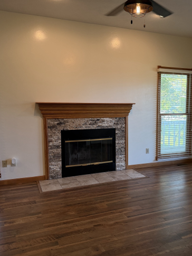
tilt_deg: -7.1
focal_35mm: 33
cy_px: 130
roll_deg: -0.2
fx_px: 244
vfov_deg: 55.3
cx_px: 132
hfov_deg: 42.2
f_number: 1.78
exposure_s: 1/126
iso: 160
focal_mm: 6.76
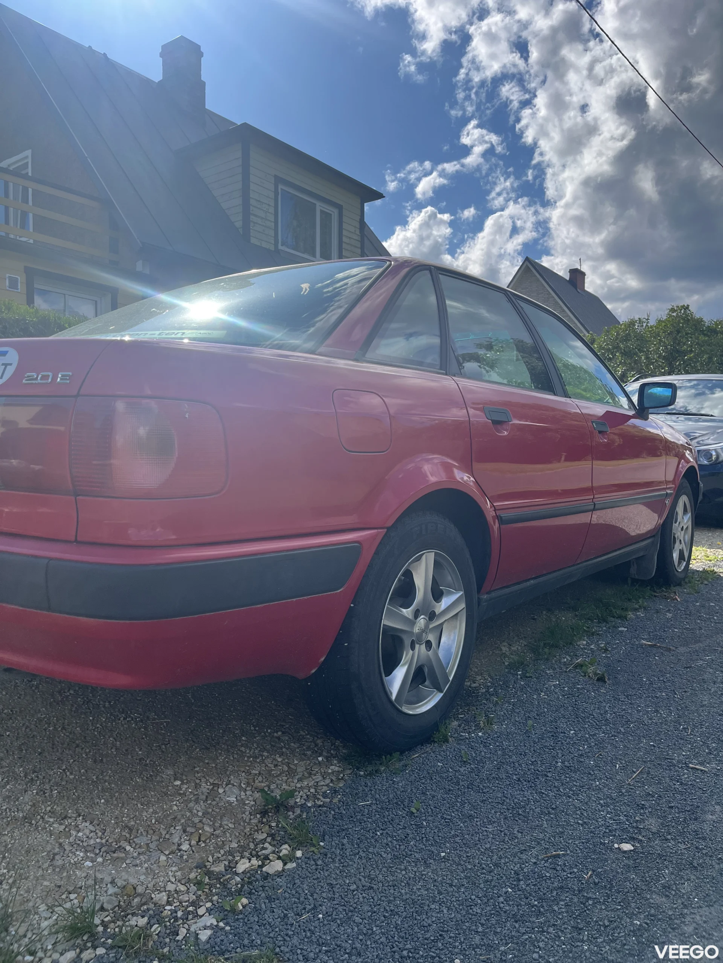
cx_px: 362
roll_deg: -1.3
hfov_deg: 53.1
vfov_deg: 67.3
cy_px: 482
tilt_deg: -0.6
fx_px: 724
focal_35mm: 26
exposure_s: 1/3413
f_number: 1.6
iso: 50
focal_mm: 5.1
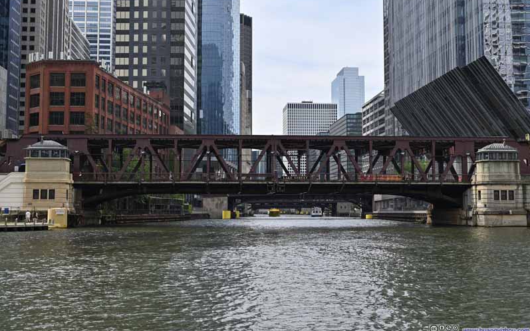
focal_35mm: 44
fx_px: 636
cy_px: 158
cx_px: 265
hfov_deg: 45.3
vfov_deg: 29.2
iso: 100
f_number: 5
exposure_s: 1/640
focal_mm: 43
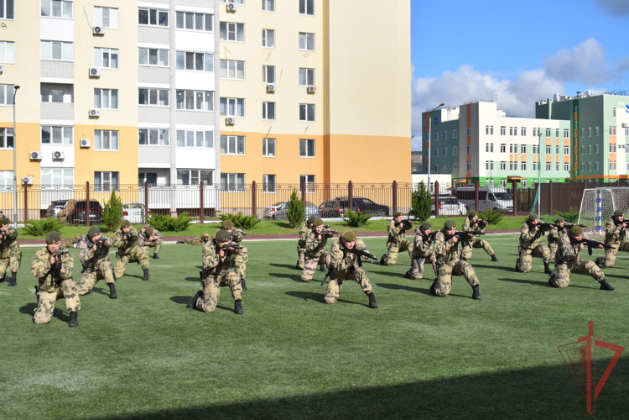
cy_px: 210
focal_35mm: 46
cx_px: 314
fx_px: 812
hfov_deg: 42.3
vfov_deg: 28.9
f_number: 7.1
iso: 400
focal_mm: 31
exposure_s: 1/1600
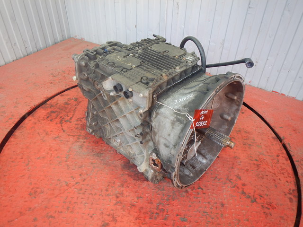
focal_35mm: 28
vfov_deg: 49.7
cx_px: 152
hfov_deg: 63.4
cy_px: 114
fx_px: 245
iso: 160
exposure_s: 1/30
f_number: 3.9
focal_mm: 5
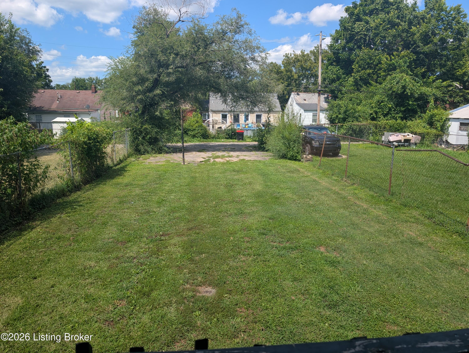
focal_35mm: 24
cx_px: 234
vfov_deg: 56.9
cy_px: 176
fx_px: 326
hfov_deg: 71.5
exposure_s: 1/882
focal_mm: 6.9
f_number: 1.68
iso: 19
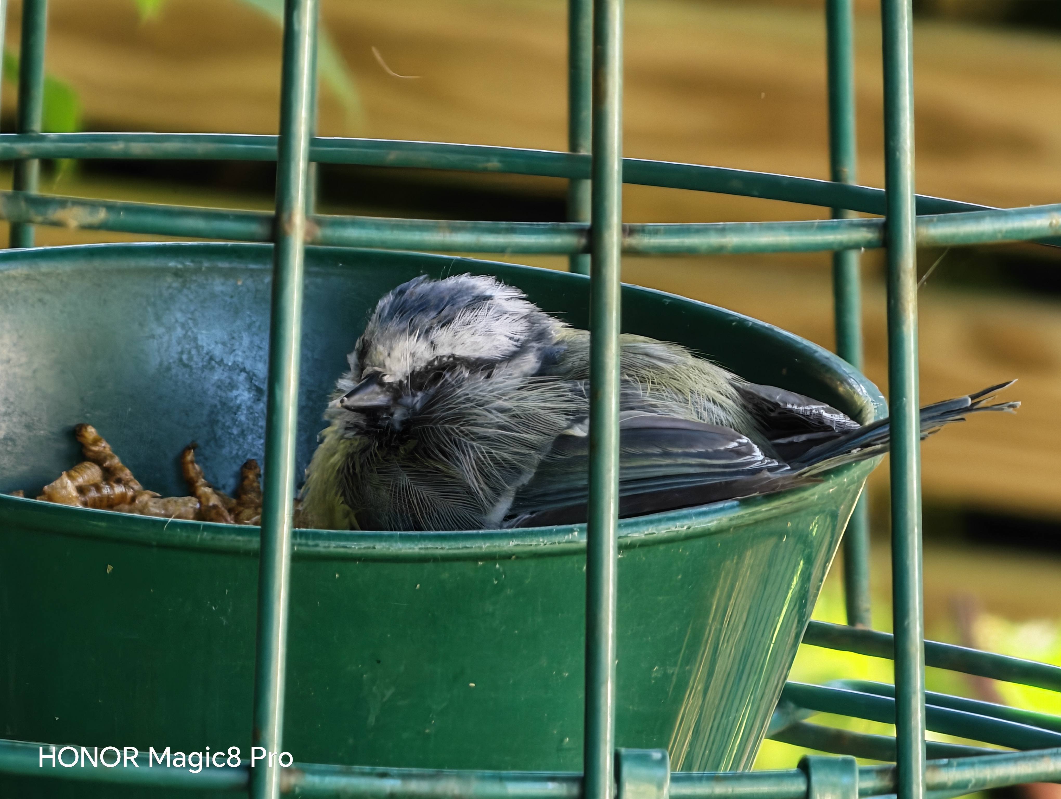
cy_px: 400
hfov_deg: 4.4
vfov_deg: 3.3
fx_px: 13966
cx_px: 530
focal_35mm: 455
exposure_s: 1/100
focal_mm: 22.48
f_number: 2.6
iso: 800
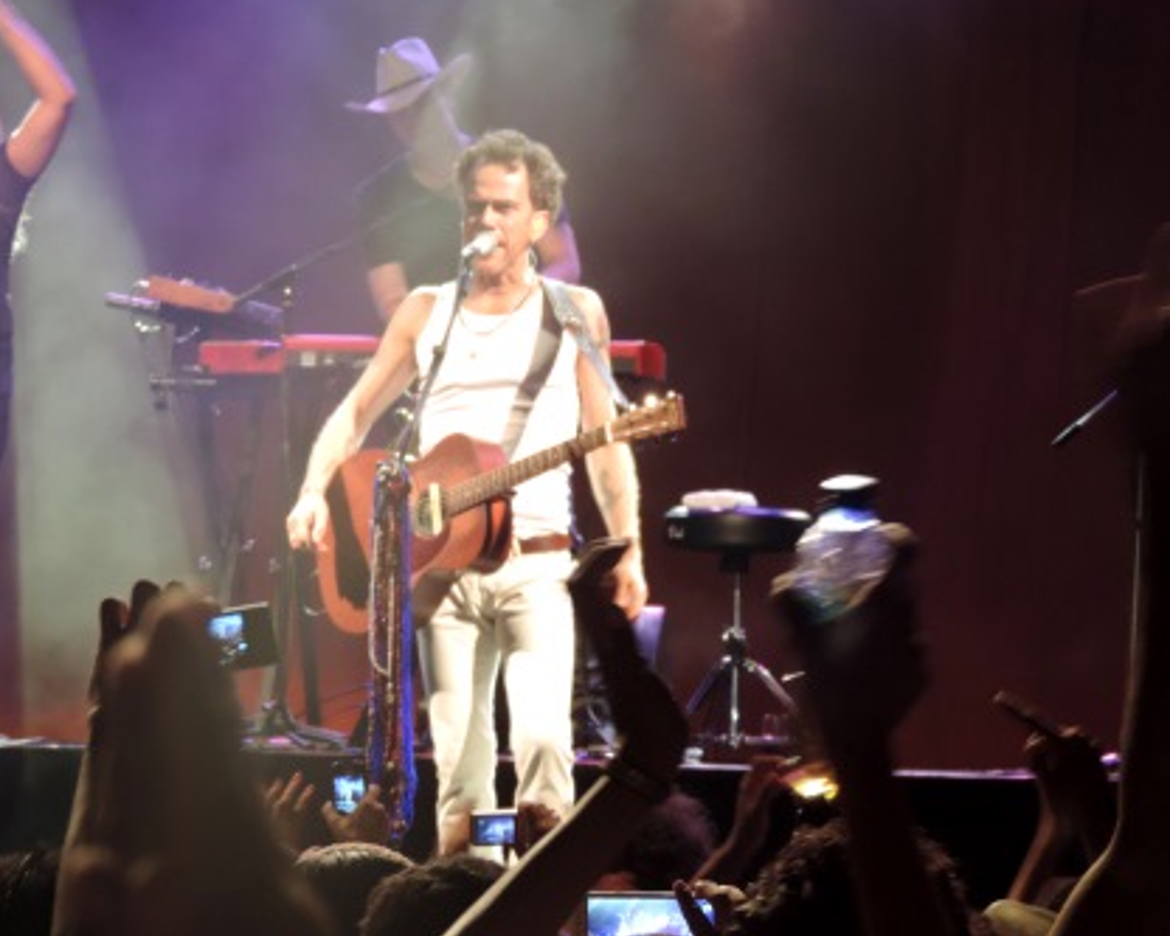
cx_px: 554
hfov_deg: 9.2
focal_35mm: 210
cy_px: 467
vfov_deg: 7.4
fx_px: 7273
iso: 500
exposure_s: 1/30
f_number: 4.6
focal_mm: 35.6
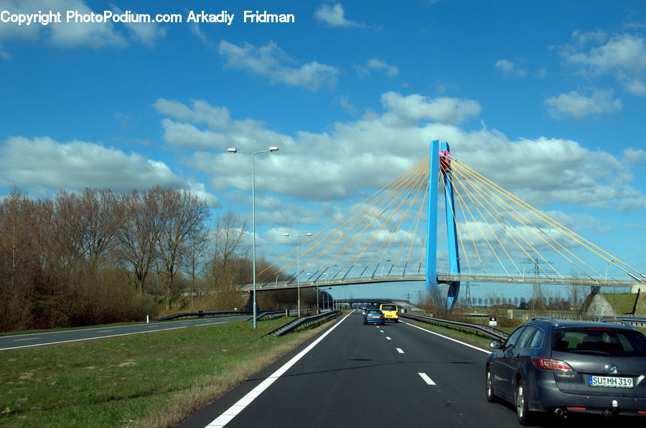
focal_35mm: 44
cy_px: 214
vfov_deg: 30.7
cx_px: 323
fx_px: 779
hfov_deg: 45.0
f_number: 8
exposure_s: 1/640
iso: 200
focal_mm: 29
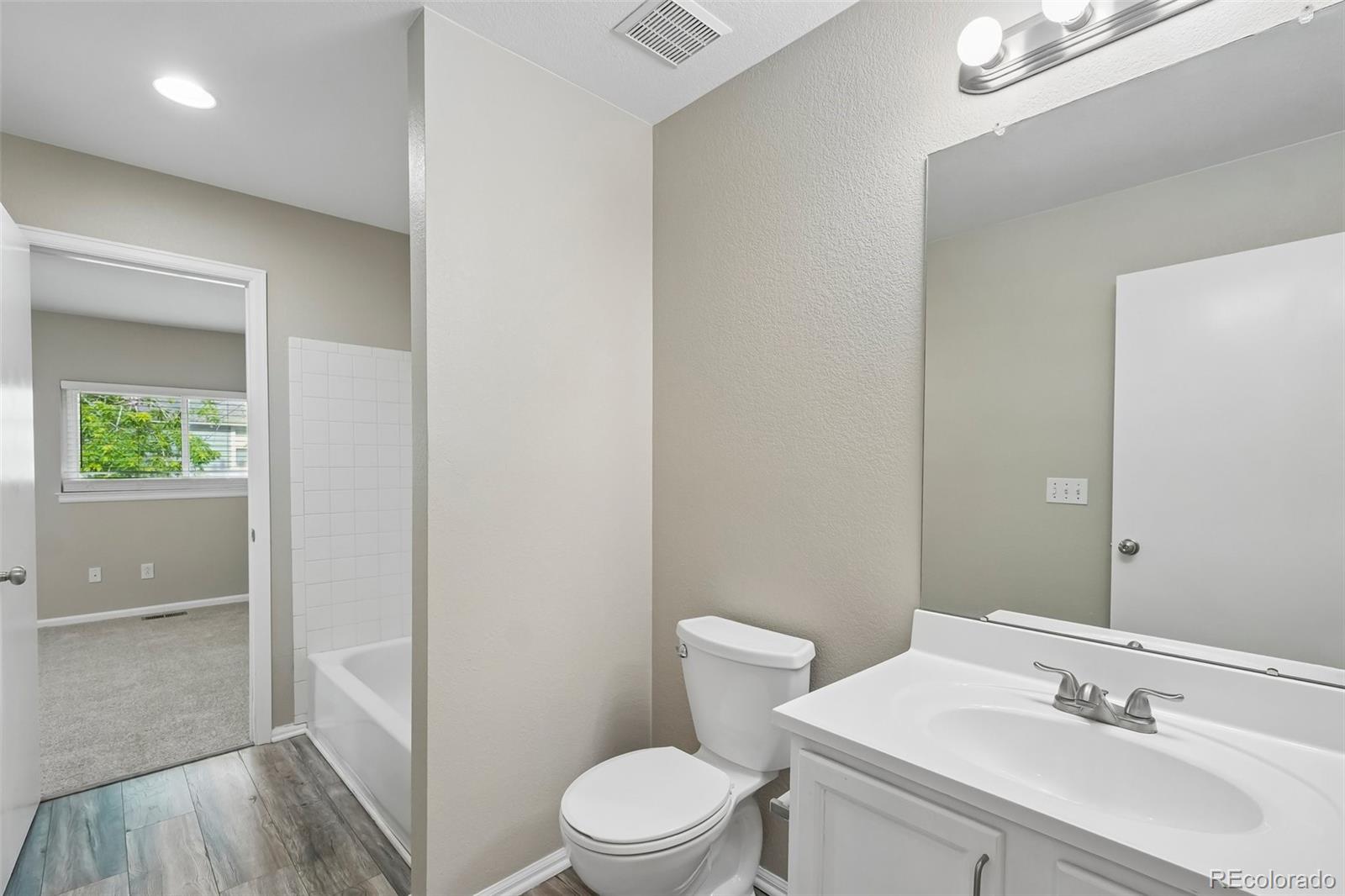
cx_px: 672
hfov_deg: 100.4
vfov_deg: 77.3
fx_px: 560
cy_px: 448
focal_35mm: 15
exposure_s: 1/13
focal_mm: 10
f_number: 8
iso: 800
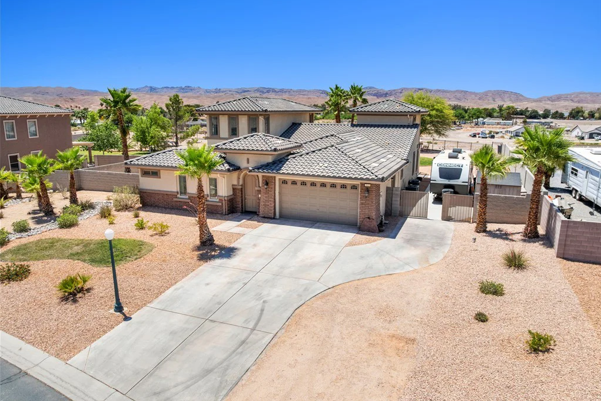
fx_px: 417
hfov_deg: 71.5
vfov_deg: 51.3
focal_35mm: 25
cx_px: 301
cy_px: 203
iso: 100
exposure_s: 1/160
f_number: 2.8
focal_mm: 12.29
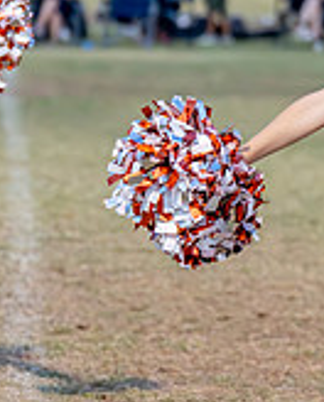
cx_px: 399
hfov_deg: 4.1
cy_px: 107
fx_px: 4466
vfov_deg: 5.2
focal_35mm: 374
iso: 5000
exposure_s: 1/1000
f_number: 2.8
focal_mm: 89
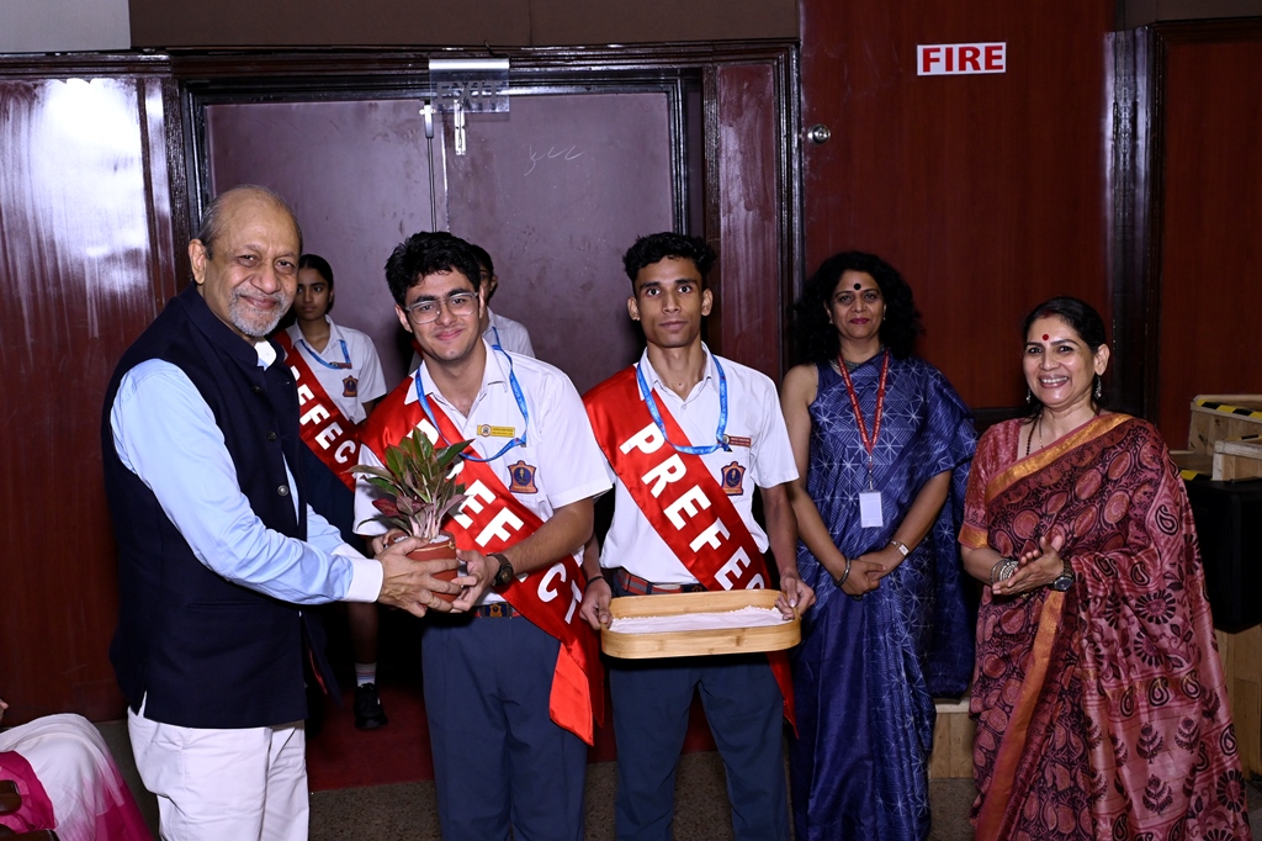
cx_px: 631
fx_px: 1507
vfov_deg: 31.2
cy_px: 420
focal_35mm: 43
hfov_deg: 45.4
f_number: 9
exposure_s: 1/160
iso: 3200
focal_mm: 43
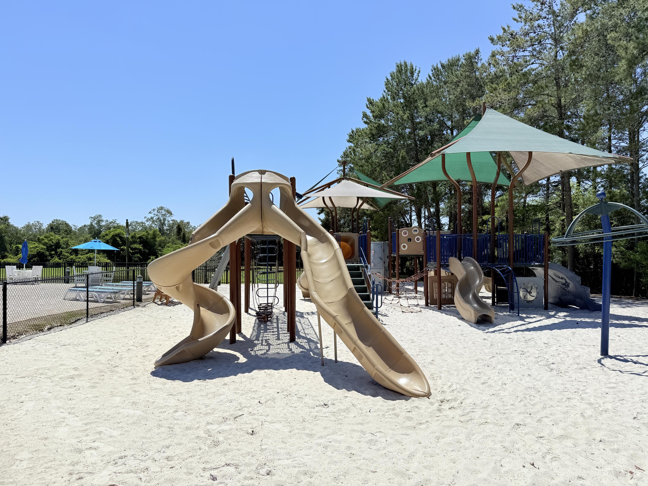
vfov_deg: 56.8
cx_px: 324
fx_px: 449
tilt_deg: +0.8
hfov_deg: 71.6
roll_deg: +0.3
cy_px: 243
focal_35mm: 24
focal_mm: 6.76
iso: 80
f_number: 1.78
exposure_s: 1/10309
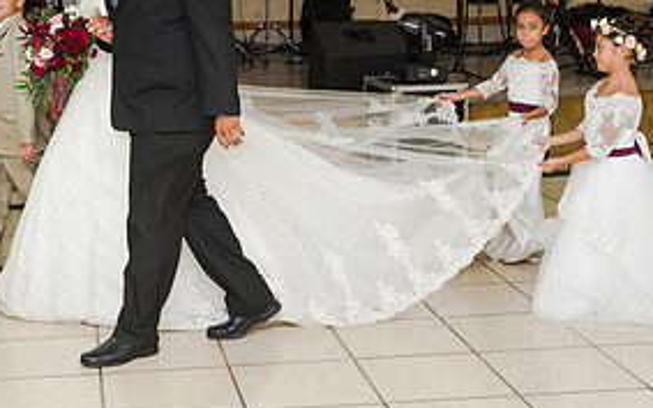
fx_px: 1299
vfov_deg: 17.6
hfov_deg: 28.1
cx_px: 233
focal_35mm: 73
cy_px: 56
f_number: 3.5
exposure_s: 1/125
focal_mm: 35
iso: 1600
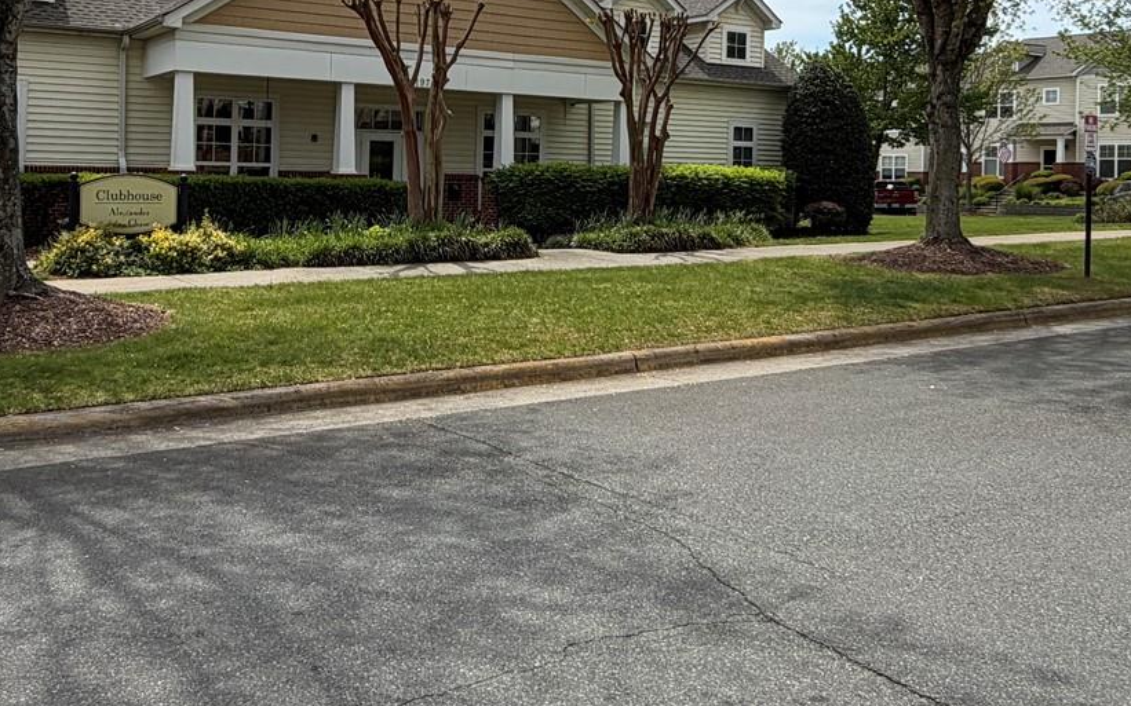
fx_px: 1140
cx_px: 478
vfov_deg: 33.7
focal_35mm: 37
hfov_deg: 52.5
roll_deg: +0.1
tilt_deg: +0.8
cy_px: 172
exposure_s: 1/901
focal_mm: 2.22
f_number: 2.2
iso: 20
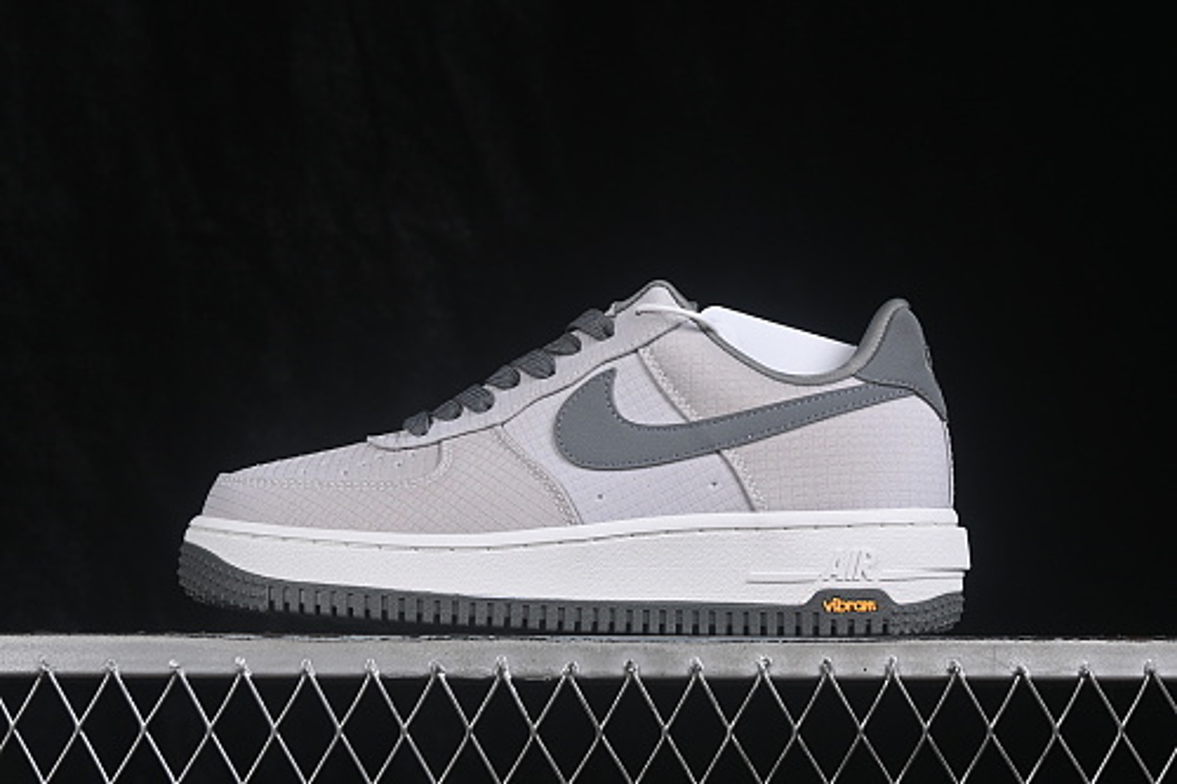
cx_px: 588
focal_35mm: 75
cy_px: 392
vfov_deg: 18.2
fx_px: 2451
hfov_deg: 27.0
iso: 160
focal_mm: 50
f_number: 8
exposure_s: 1/80
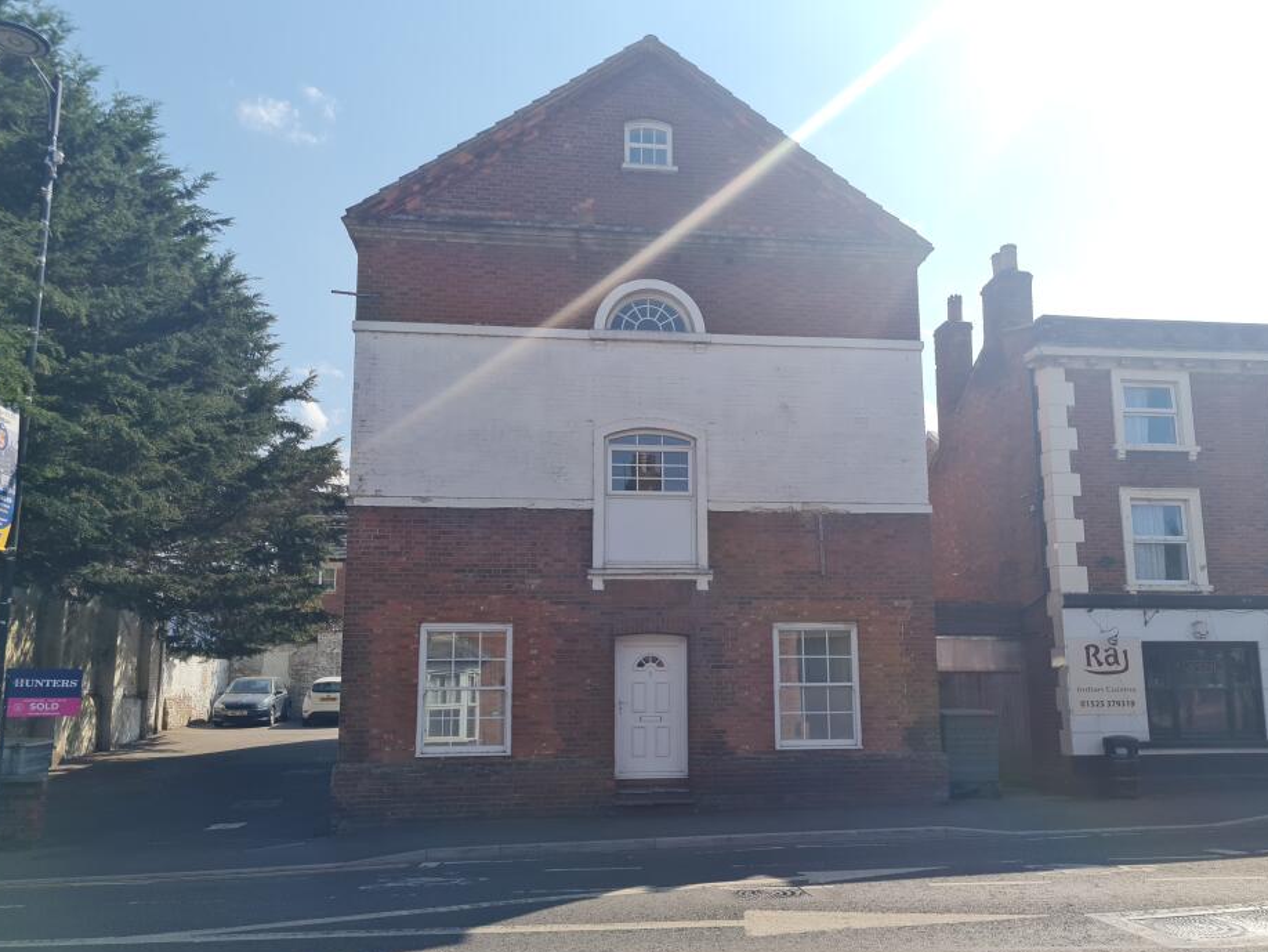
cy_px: 529
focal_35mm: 29
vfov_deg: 48.2
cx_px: 689
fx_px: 1063
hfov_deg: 61.5
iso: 50
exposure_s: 1/3289
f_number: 1.8
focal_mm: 5.4
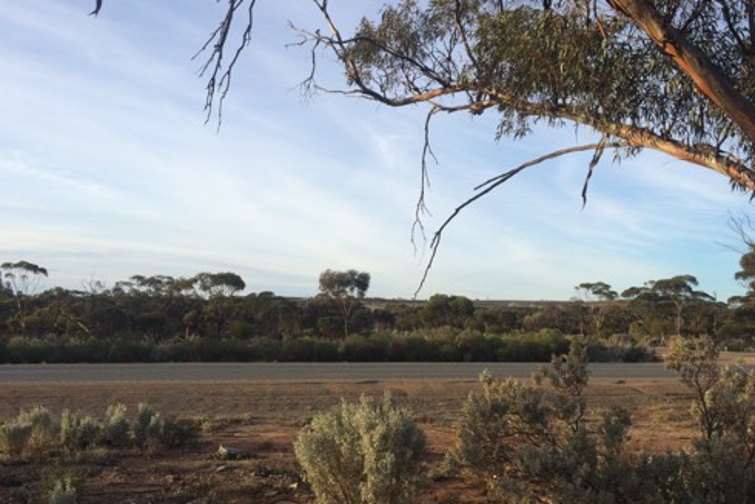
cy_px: 291
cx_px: 374
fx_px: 671
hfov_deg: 58.7
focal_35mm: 32
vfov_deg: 41.0
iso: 32
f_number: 2.2
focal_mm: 4.15
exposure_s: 1/977
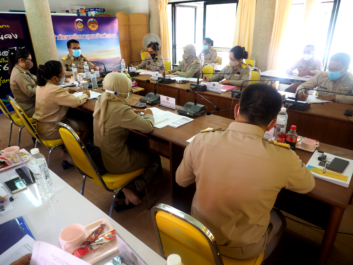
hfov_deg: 71.6
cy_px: 132
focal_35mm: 24
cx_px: 176
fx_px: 245
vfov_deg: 56.8
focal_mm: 12
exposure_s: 1/50
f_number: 3.5
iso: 320
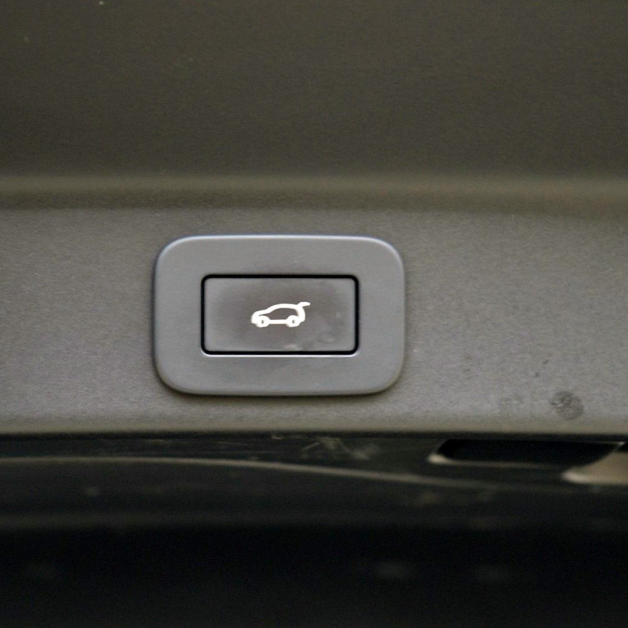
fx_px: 2053
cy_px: 314
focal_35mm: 100
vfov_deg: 17.4
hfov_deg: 17.4
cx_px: 263
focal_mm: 52
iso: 800
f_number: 5.6
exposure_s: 1/6
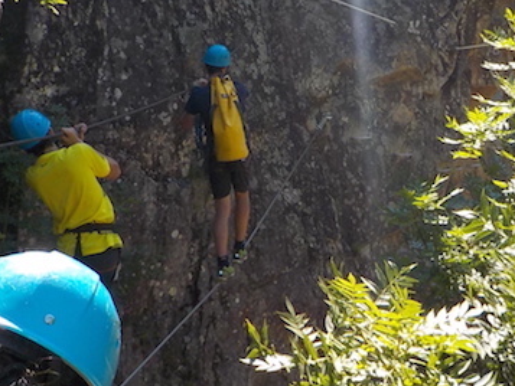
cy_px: 114
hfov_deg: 22.6
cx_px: 366
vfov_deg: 17.1
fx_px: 1280
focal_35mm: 86
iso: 125
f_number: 3.3
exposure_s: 1/400
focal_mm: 4.1
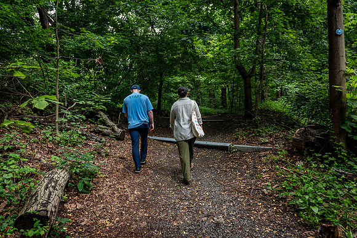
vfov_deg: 53.2
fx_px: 238
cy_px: 119
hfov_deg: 73.7
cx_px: 178
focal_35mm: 24
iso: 640
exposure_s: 1/320
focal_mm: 24
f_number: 4.5
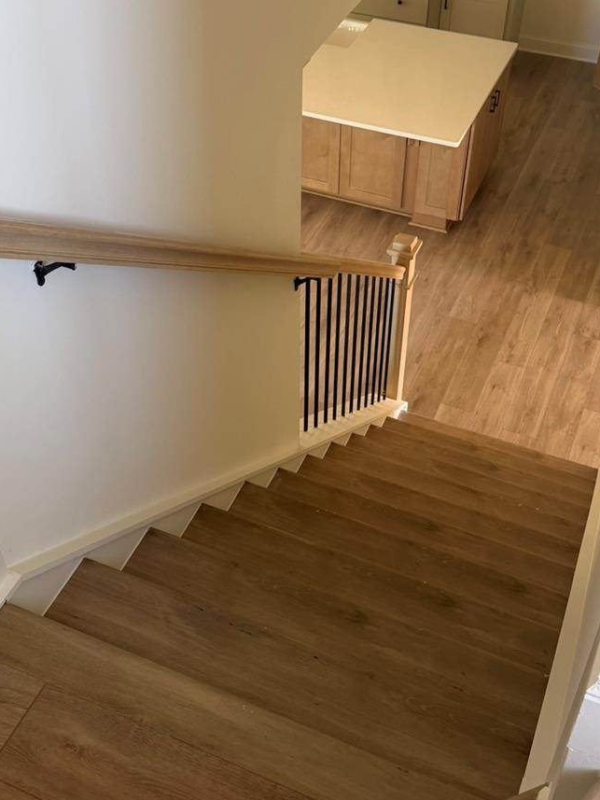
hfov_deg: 33.6
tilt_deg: -42.1
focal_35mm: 43
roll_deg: +0.8
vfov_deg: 43.7
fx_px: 994
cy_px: 343
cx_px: 281
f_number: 1.78
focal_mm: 6.76
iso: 250
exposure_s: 1/60
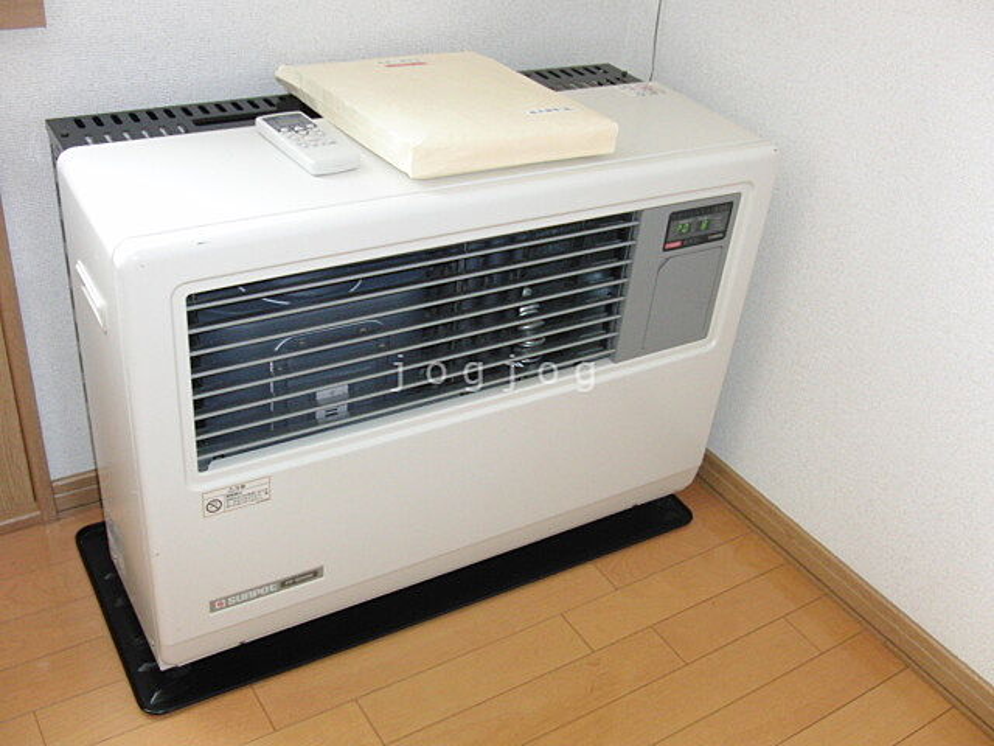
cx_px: 497
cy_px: 373
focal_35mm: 37
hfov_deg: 50.1
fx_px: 1062
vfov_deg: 38.7
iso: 400
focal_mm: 6.42
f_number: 3.6
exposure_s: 1/80
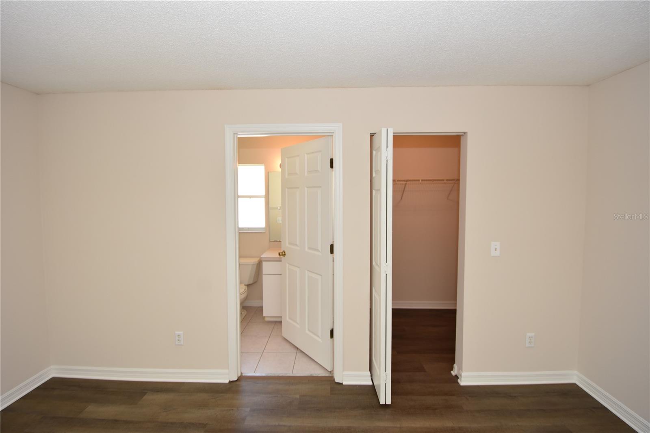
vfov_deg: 77.3
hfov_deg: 100.4
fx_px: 271
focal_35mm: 15
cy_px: 216
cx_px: 325
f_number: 4
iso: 250
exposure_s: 1/60
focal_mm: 10
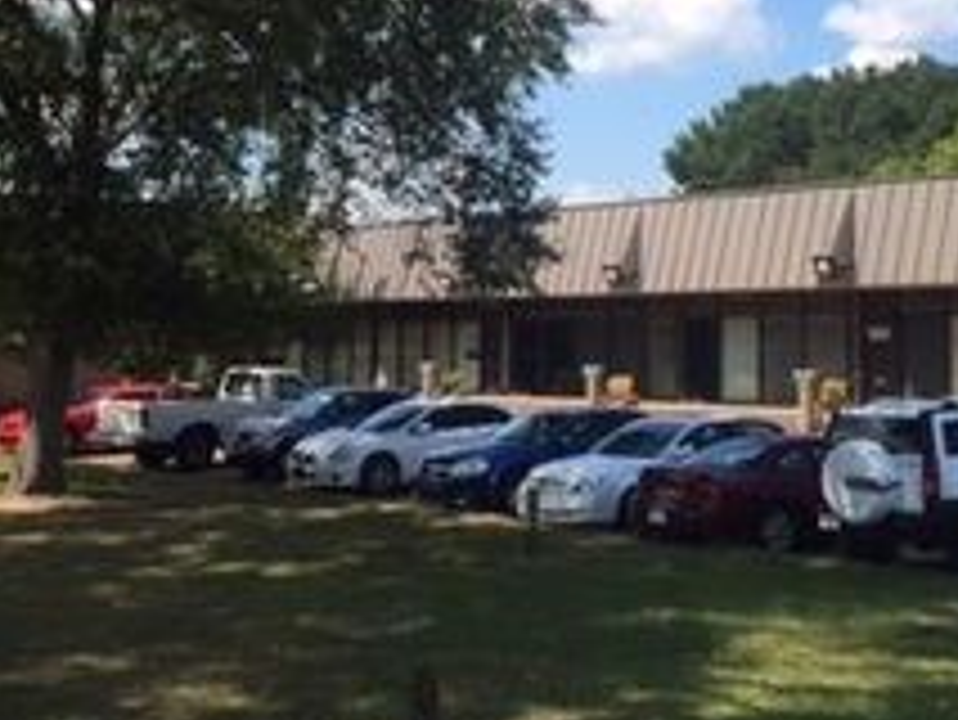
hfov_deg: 28.4
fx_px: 1883
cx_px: 612
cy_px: 83
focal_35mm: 68
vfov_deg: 21.2
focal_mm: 4.15
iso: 32
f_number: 2.2
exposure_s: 1/1522
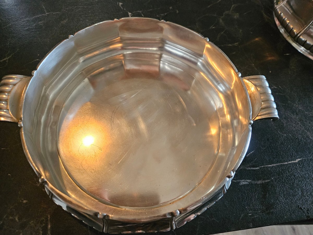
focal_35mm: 23
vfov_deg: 58.9
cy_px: 118
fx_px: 208
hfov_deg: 73.9
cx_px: 156
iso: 800
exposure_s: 1/100
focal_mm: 5.4
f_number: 1.8
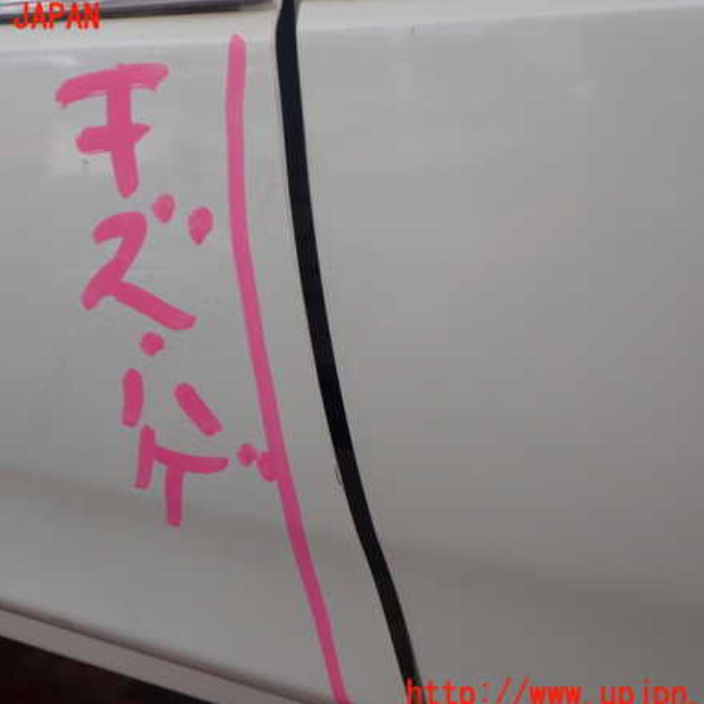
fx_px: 828
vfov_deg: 46.0
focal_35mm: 36
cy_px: 357
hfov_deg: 45.8
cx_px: 288
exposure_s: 1/100
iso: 200
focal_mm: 5.4
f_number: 2.3
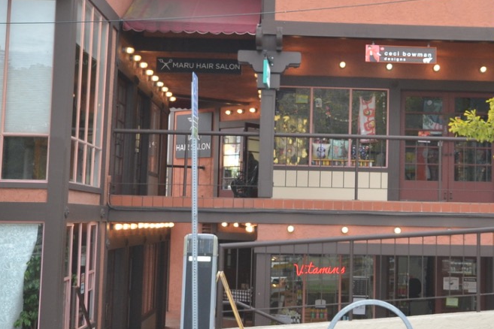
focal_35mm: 74
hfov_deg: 27.0
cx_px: 365
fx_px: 1015
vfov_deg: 18.4
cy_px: 113
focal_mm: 20
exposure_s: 1/125
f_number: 5.6
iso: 400
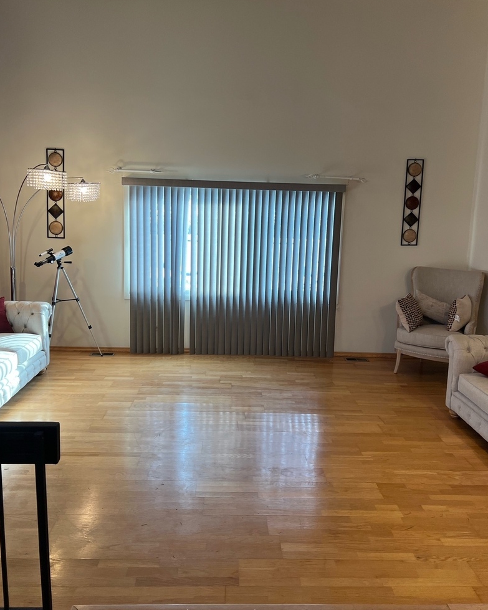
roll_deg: -1.5
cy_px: 279
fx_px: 506
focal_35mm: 28
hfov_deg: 51.5
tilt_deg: -5.5
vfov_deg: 62.1
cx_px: 247
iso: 125
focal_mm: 5.7
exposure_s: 1/120
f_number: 1.5
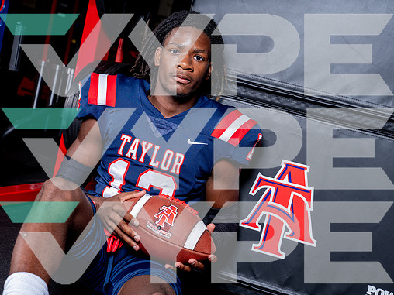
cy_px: 149
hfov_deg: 29.8
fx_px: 740
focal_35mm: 65
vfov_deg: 22.6
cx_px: 199
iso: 100
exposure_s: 1/250
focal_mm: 59
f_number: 5.6
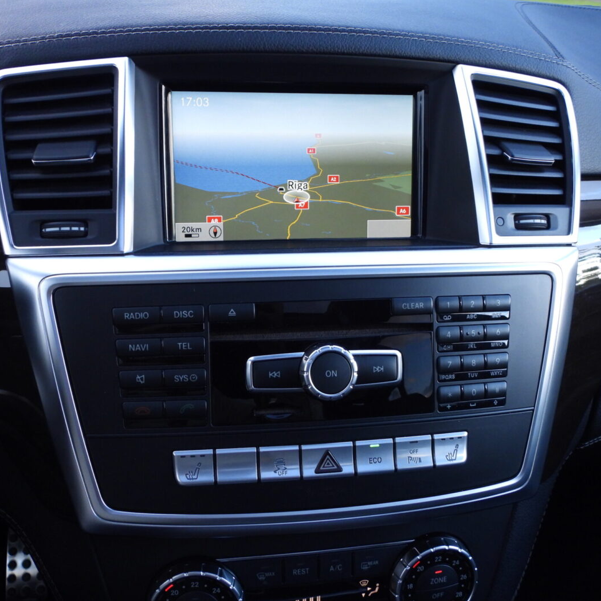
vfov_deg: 46.0
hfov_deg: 46.0
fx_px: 707
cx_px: 287
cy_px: 296
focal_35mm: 36
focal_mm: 5.4
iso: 250
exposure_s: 1/30
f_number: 3.2
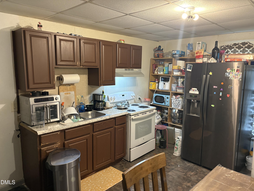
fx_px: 191
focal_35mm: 26
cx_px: 127
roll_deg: -0.2
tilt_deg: -6.9
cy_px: 96
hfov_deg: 67.3
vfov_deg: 53.1
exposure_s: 1/60
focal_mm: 5.96
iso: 400
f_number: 1.6
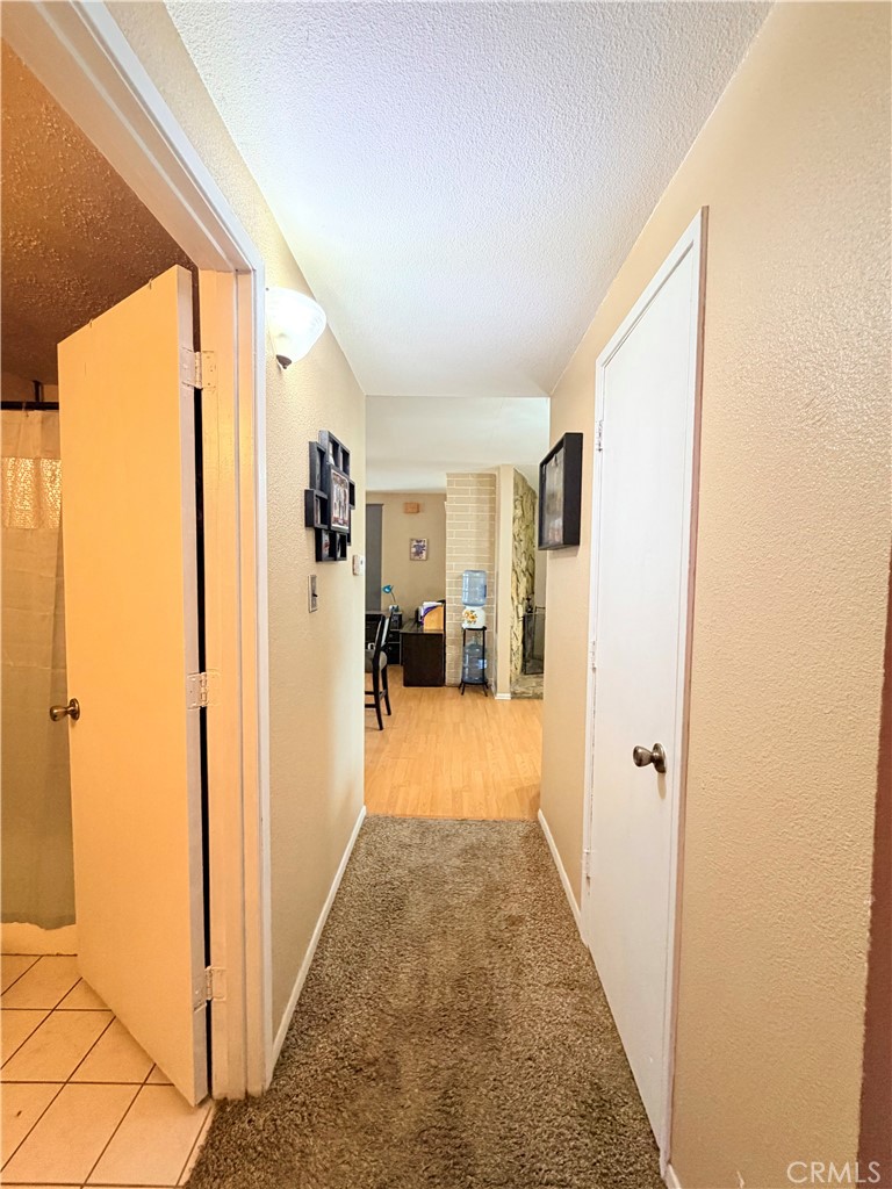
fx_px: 481
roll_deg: +0.8
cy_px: 594
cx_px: 446
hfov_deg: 85.7
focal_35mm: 14
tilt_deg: -2.6
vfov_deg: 102.1
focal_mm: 2.22
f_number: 2.2
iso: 320
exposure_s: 1/60
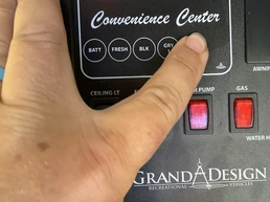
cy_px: 124
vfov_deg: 32.0
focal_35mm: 45
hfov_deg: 41.1
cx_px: 196
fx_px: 351
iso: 320
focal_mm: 3
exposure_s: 1/30
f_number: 1.8
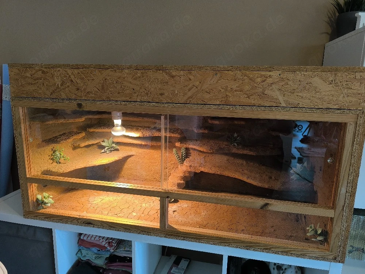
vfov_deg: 58.9
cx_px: 182
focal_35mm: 23
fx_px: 243
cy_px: 137
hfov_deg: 73.9
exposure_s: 1/101
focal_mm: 6.14
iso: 640
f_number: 1.65
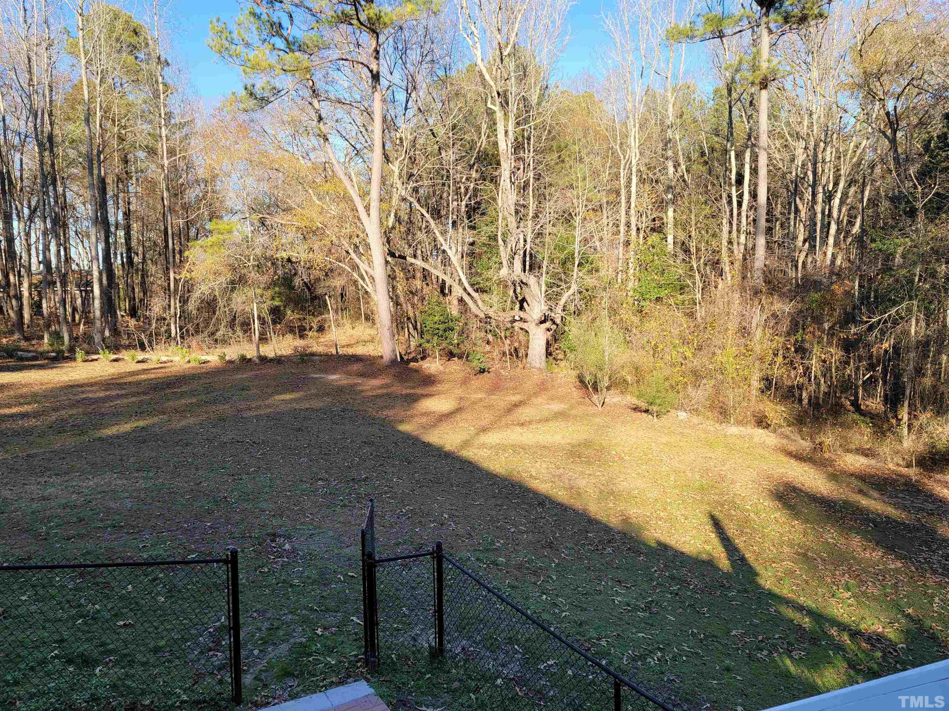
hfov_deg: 69.4
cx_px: 474
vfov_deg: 54.9
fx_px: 685
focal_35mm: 25
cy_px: 356
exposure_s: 1/305
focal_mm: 7
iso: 20
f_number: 1.8
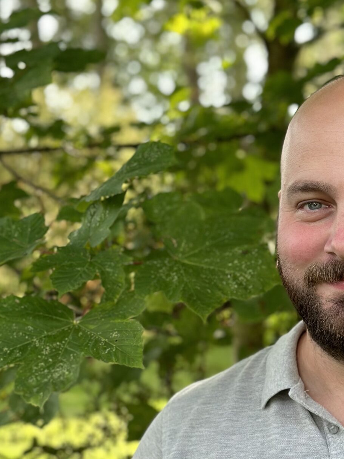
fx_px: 1339
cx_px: 326
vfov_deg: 19.4
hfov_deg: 14.5
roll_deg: -1.9
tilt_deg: -2.6
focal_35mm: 101
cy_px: 258
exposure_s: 1/351
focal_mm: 6.86
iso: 80
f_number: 1.78
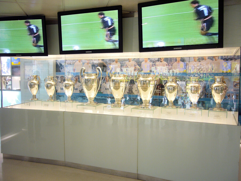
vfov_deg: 49.7
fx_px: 195
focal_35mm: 28
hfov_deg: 63.4
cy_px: 90
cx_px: 120
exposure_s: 1/10
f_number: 2.8
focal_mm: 4.6
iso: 100
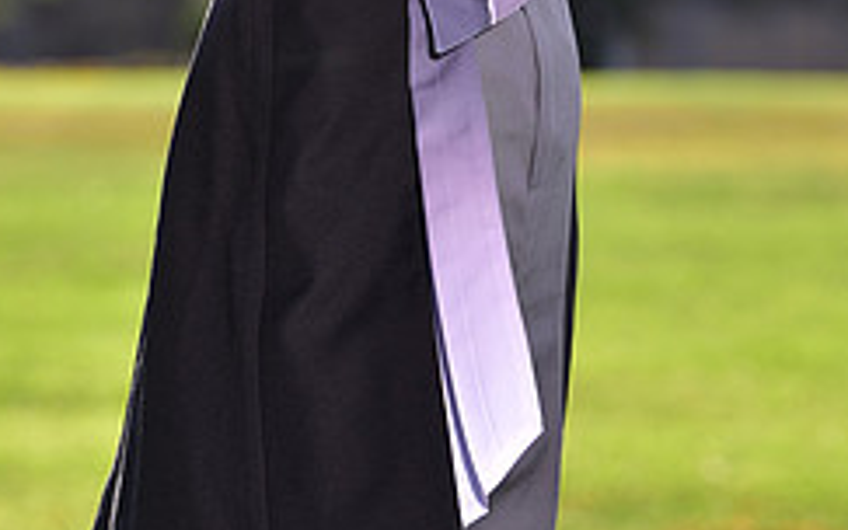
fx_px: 9270
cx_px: 431
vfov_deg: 3.3
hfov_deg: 5.2
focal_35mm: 401
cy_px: -338
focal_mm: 165
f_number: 5
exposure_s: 1/250
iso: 80
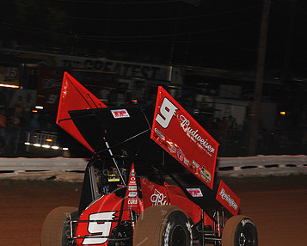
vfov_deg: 9.7
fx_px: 1455
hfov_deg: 12.0
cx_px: 115
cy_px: 141
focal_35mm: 160
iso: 1000
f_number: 7.1
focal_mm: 105
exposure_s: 1/320
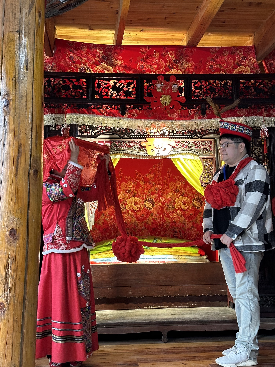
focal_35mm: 48
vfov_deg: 39.7
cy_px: 184
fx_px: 508
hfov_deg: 30.3
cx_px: 138
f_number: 1.78
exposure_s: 1/40
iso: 500
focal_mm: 6.86
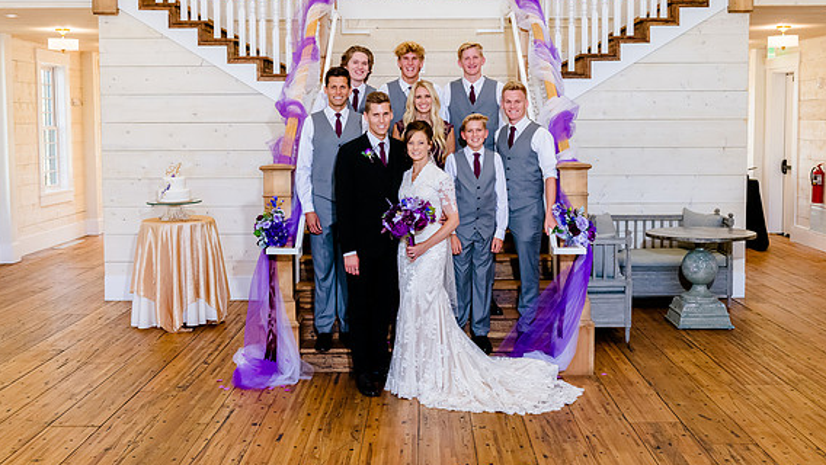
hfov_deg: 47.3
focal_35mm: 43
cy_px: 193
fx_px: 942
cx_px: 416
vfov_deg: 27.7
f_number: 6.3
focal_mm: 40
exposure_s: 1/200
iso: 2500
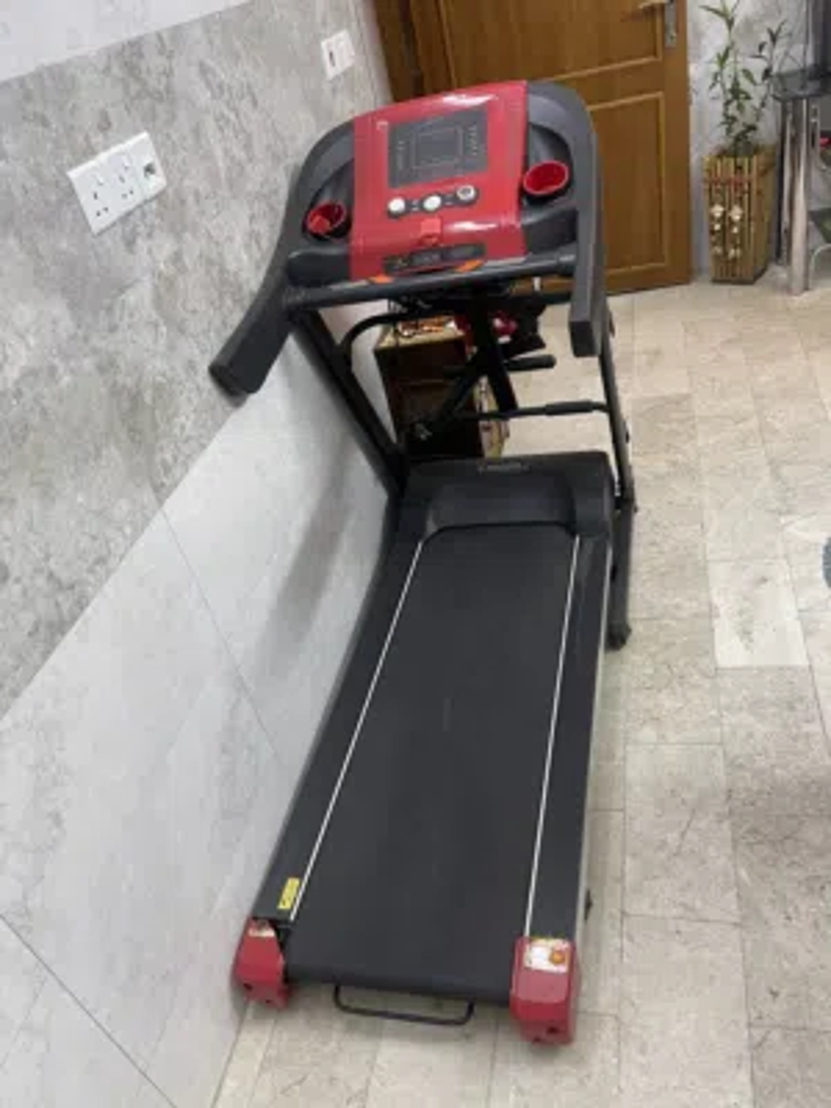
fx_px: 832
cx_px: 416
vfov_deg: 67.3
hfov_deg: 53.1
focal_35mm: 26
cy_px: 554
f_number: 1.6
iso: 100
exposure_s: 1/50
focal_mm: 5.1
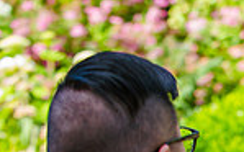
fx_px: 2061
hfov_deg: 6.6
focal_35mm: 310
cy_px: 235
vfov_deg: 4.2
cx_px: 422
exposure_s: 1/400
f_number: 4
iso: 400
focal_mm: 78
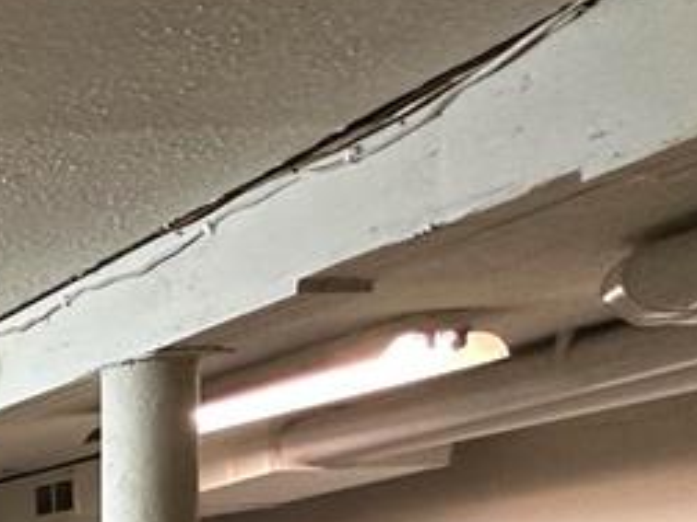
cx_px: -661
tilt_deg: -0.2
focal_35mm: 57
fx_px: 1148
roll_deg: -0.8
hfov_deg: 19.9
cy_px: 668
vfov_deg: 23.0
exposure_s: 1/60
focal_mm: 2.22
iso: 320
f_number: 2.2
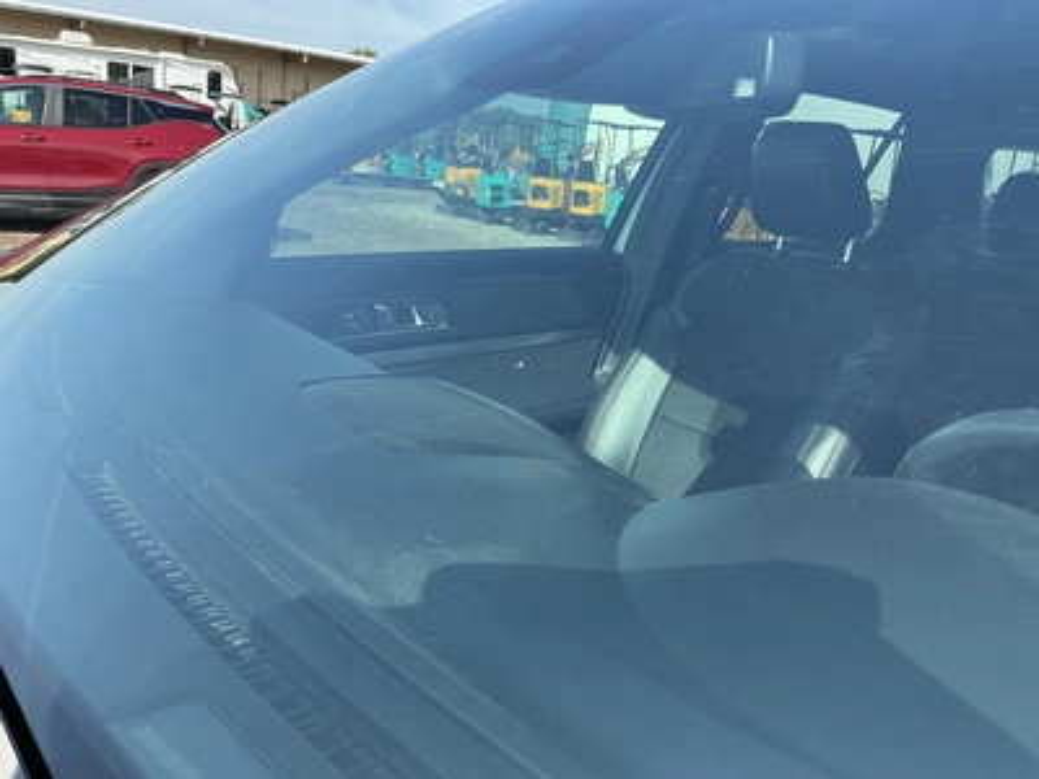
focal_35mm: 28
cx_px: 520
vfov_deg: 49.7
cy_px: 390
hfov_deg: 63.4
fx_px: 840
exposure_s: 1/540
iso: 25
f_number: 1.8
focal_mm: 3
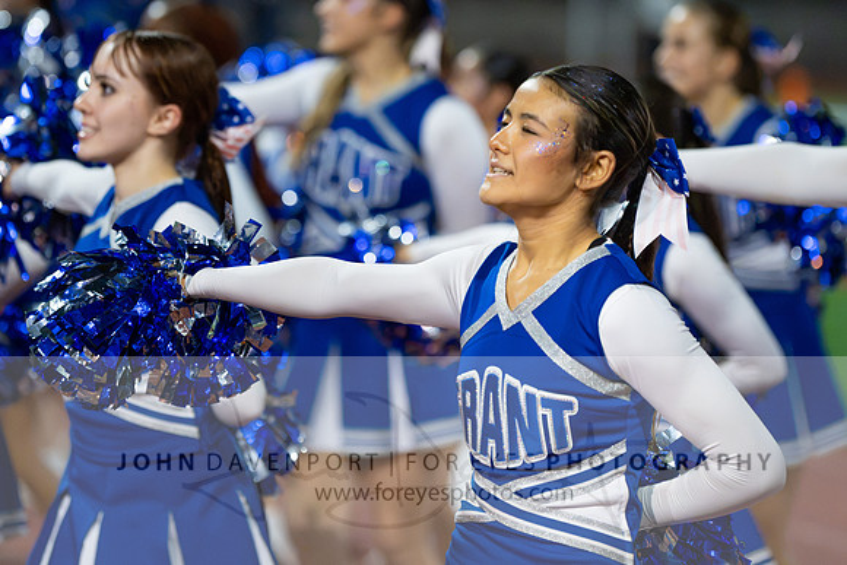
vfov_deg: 5.1
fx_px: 6351
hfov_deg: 7.6
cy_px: 141
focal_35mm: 270
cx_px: 421
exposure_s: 1/1250
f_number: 2.8
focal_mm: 180
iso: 18000
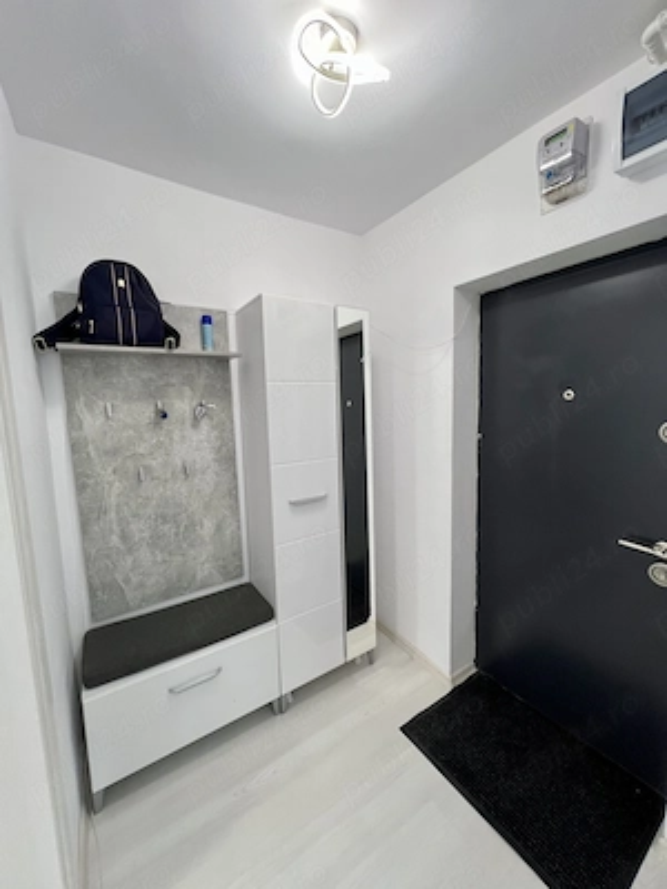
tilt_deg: -6.9
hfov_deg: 89.9
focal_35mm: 13
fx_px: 334
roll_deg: +1.2
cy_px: 444
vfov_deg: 106.2
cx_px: 334
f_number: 1.8
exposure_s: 1/100
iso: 100
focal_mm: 1.57
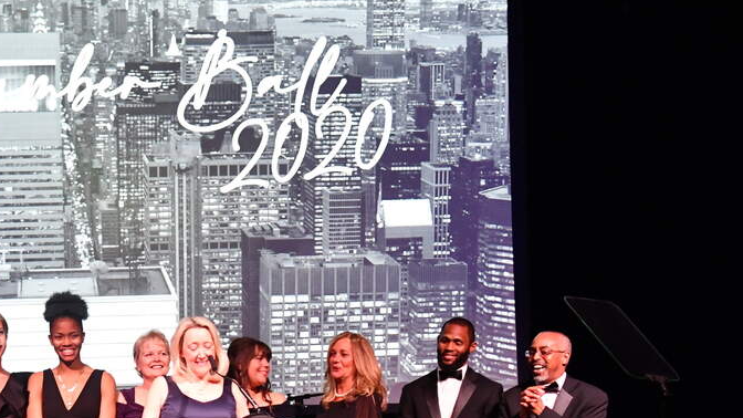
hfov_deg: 28.2
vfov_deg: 16.2
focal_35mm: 73
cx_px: 117
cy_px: 432
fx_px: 1438
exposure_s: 1/125
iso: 2200
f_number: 2.8
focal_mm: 26
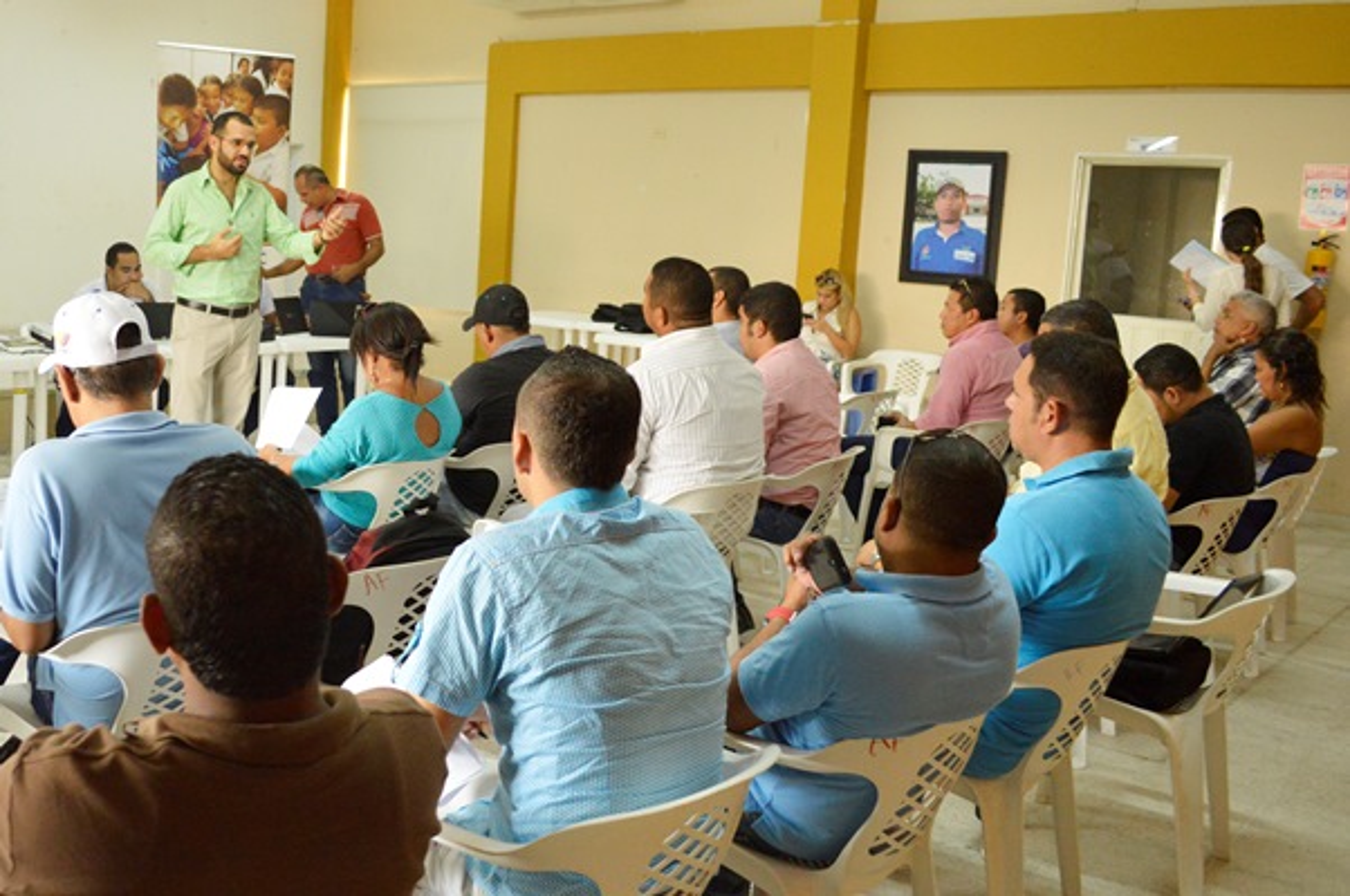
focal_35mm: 27
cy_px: 448
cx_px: 675
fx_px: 1011
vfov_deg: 47.8
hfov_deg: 67.4
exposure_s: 1/60
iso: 1600
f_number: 4
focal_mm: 18
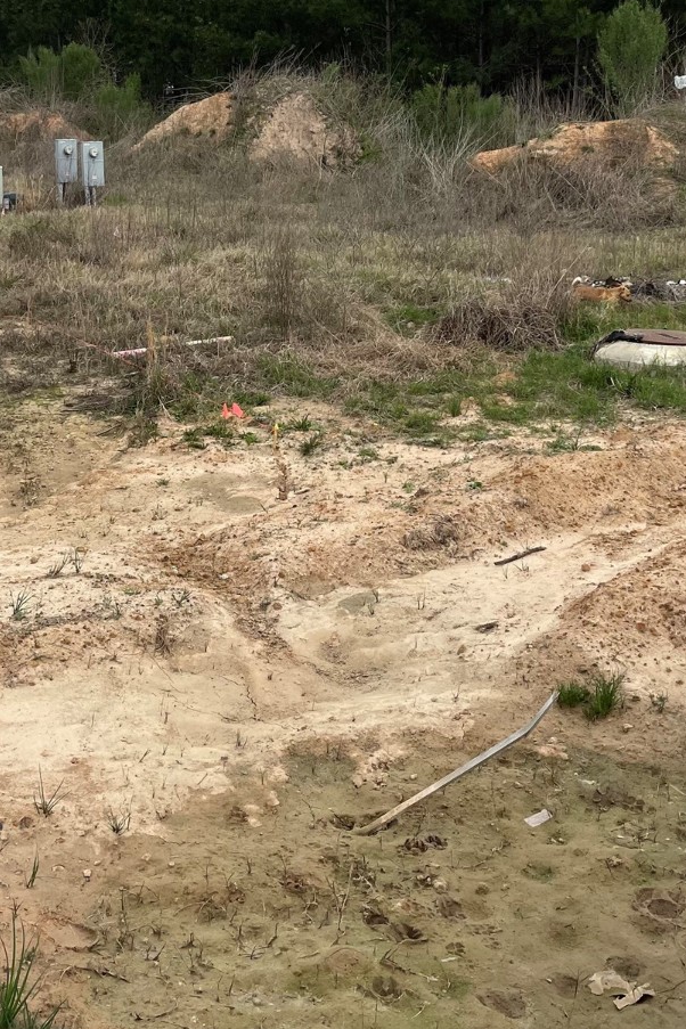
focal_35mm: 46
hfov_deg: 29.2
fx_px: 1315
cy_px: 273
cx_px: 382
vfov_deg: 41.6
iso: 50
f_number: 1.6
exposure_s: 1/5128
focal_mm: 5.1
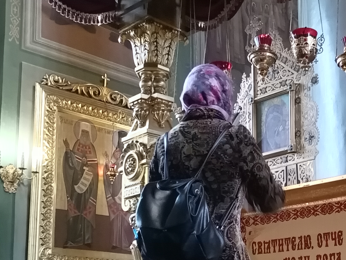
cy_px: 243
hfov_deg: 28.9
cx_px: 299
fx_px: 650
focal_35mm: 65
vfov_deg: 22.0
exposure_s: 1/15
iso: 1855
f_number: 1.8
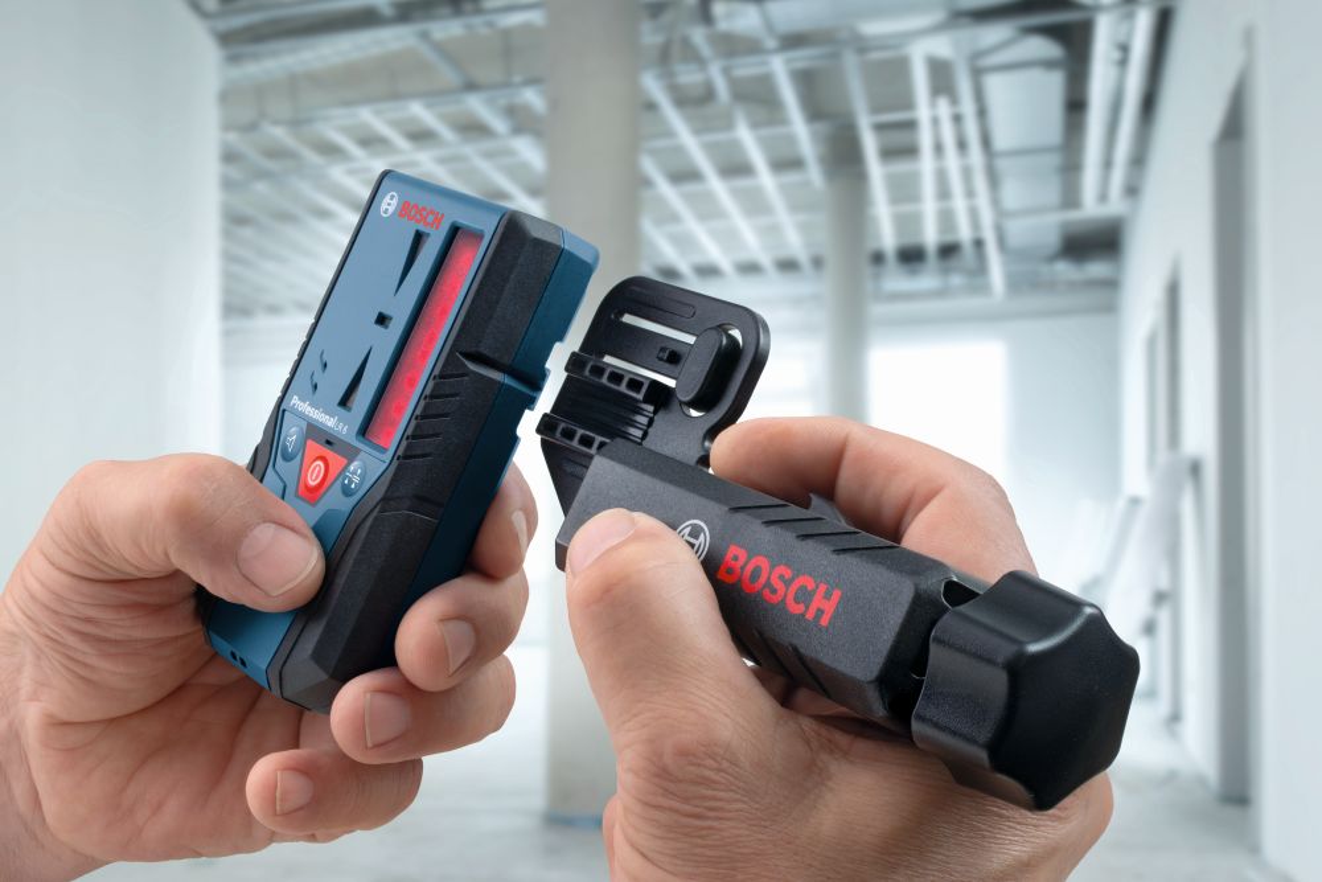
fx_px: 1653
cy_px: 441
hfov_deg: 43.6
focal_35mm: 45
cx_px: 661
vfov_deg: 29.9
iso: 100
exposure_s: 1/60
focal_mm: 45
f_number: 18
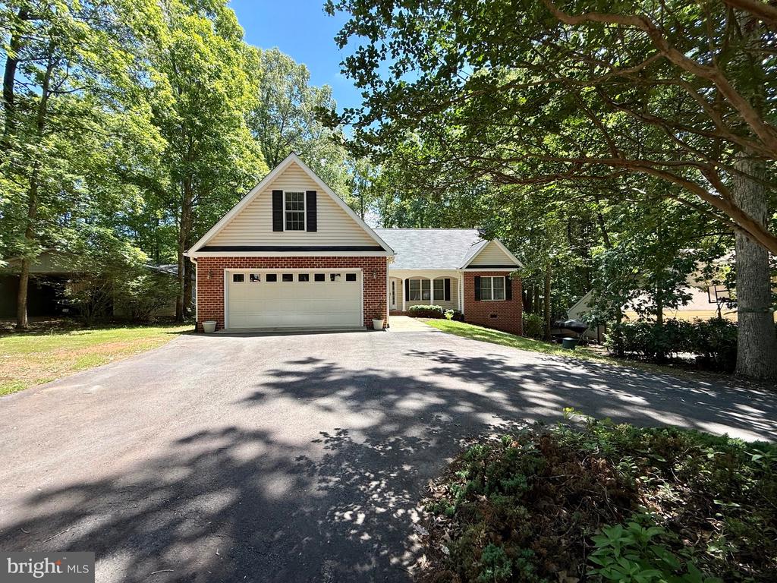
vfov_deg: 85.7
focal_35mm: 14
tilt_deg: +1.5
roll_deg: +0.9
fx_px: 314
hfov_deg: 102.1
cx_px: 388
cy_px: 292
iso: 50
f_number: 2.2
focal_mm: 2.22
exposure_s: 1/445
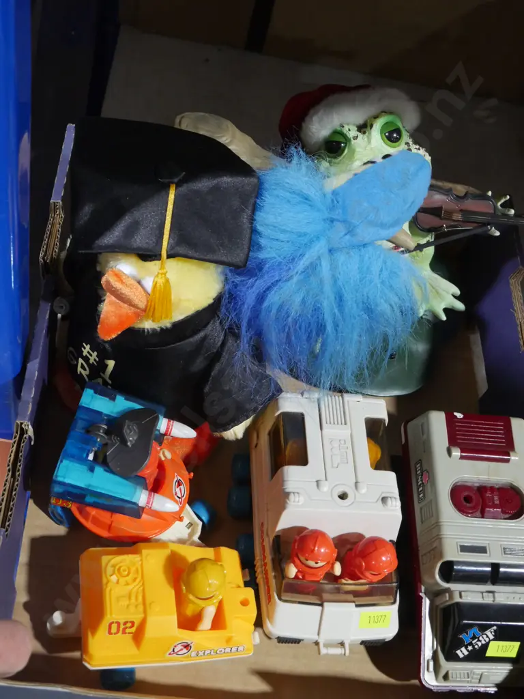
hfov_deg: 30.3
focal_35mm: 48
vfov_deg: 39.7
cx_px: 262
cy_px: 350
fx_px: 969
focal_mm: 24
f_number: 6.3
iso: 2500
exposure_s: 1/60
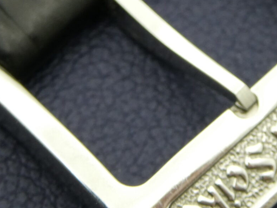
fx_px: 1601
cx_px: 121
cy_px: -24
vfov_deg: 7.4
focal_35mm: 200
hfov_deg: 9.9
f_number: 4.3
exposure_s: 1/125
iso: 125
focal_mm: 10.9
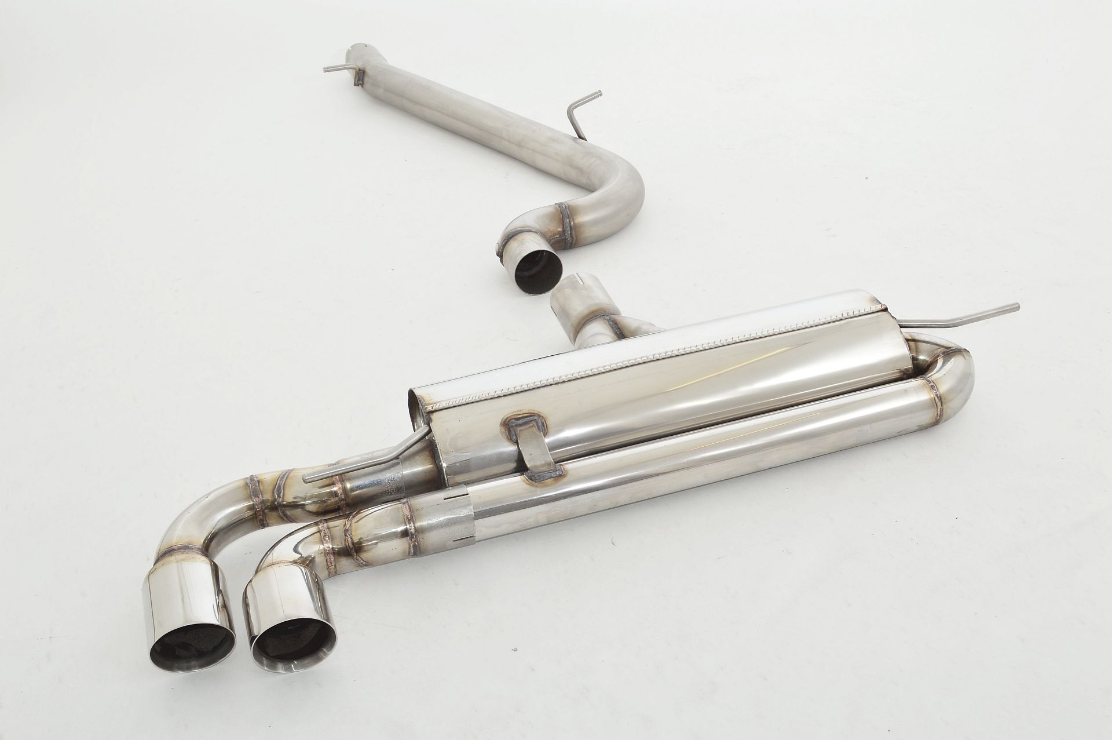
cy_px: 370
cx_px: 556
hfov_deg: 41.1
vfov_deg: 28.0
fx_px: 1481
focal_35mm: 48
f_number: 10
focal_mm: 32
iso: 200
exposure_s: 1/200
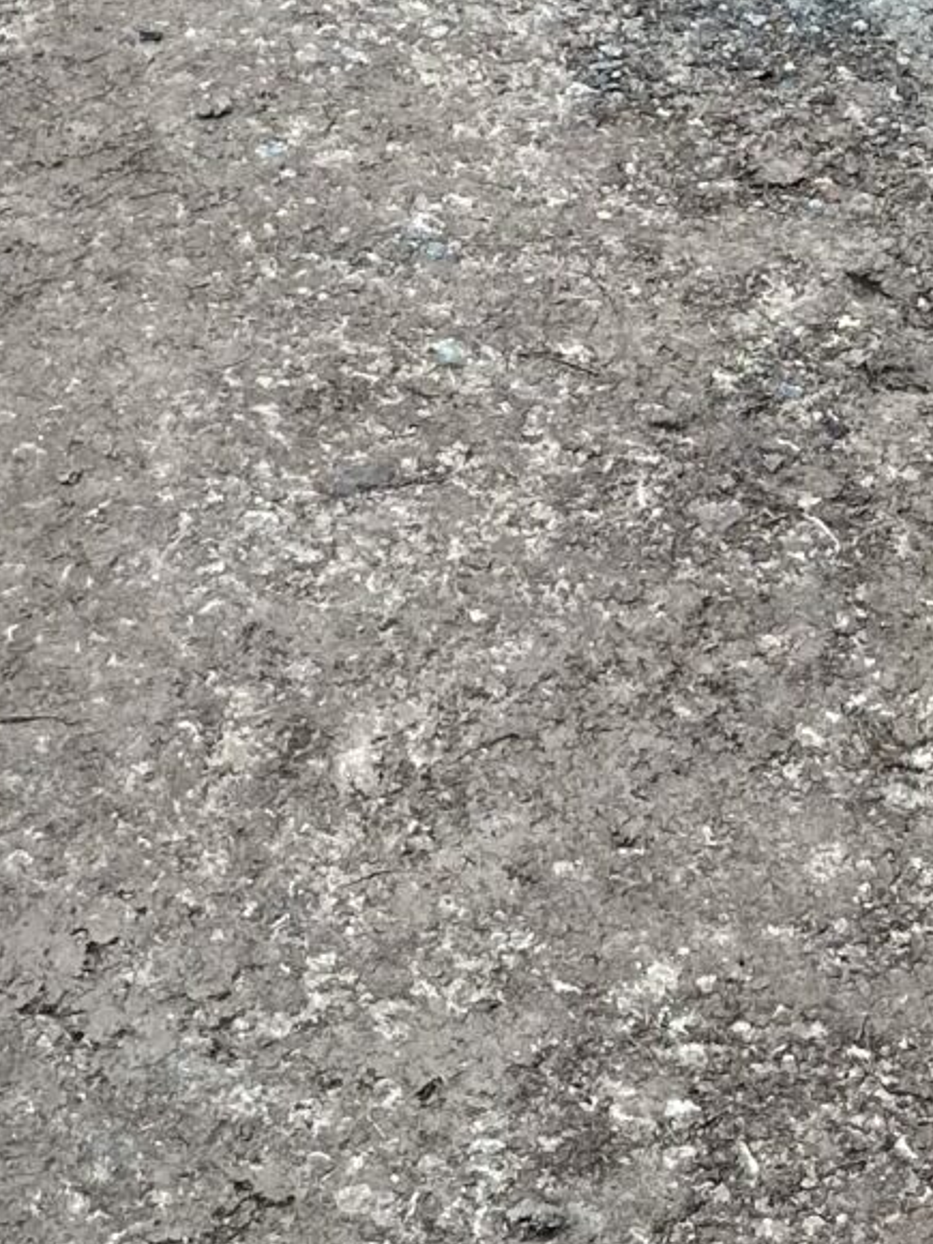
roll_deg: +3.3
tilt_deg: -4.6
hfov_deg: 14.0
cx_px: 530
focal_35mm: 106
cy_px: -633
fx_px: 3809
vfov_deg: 16.8
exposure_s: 1/136
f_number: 1.78
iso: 64
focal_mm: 6.86
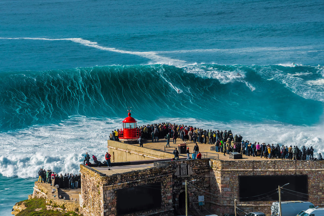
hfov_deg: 8.1
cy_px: 108
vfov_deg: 5.4
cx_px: 162
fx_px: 2295
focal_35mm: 255
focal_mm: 170
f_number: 7.1
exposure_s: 1/800
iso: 100
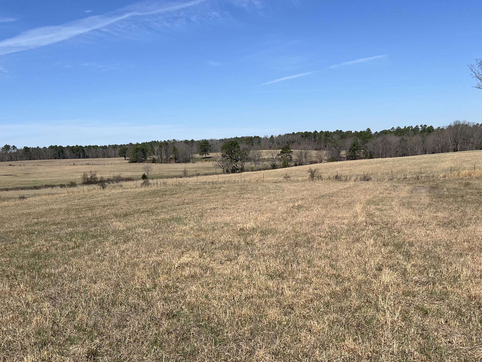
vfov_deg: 38.5
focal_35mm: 37
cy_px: 221
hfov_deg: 50.0
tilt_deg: -7.7
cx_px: 209
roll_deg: +3.6
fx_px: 515
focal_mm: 5.7
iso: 50
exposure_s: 1/6211
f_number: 1.5
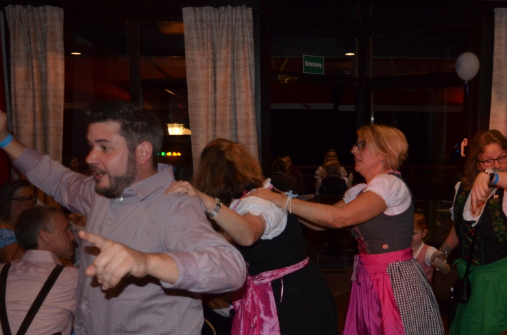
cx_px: 321
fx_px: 534
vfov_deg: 34.8
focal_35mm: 38
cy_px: 204
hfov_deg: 50.2
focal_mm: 16
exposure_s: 1/60
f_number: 3.5
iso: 800
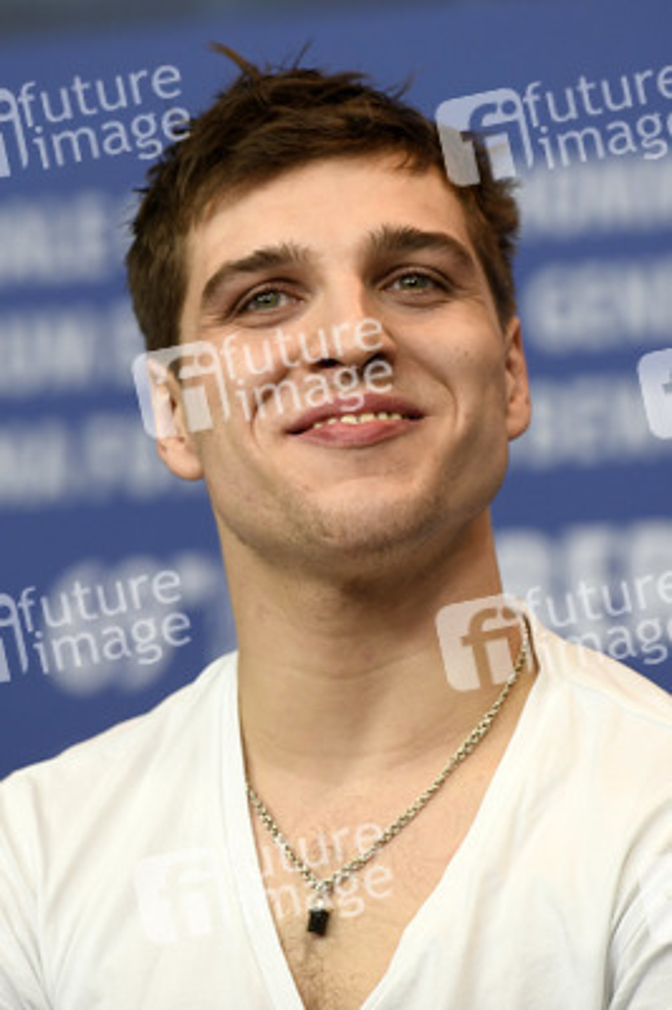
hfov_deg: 6.9
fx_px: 5609
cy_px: 505
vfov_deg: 10.3
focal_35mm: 200
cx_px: 336
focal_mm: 200
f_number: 3.5
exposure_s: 1/250
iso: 1000
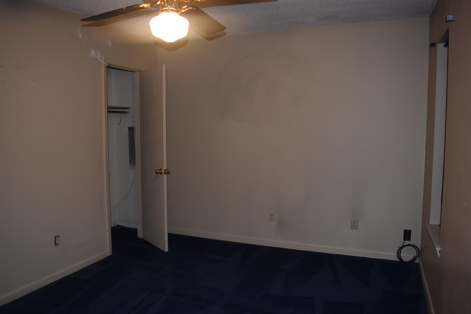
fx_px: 353
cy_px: 157
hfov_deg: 67.4
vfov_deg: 47.9
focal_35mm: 27
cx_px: 236
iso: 800
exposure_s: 1/80
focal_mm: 18
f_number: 4.5
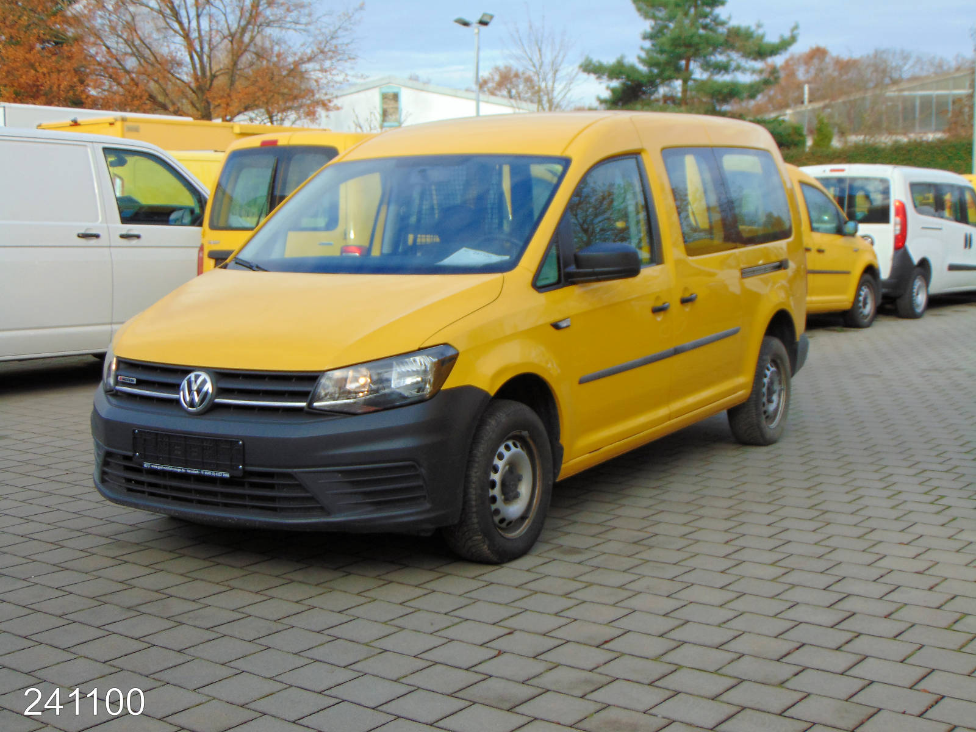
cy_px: 366
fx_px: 1410
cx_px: 488
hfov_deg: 38.2
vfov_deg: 29.1
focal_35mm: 50
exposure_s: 1/400
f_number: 3.5
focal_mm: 9
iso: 80
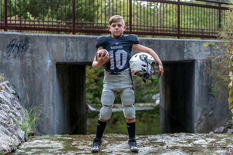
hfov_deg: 28.8
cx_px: 116
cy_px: 78
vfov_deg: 19.5
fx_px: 453
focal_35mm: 70
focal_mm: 70
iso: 250
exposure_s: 1/320
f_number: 2.8
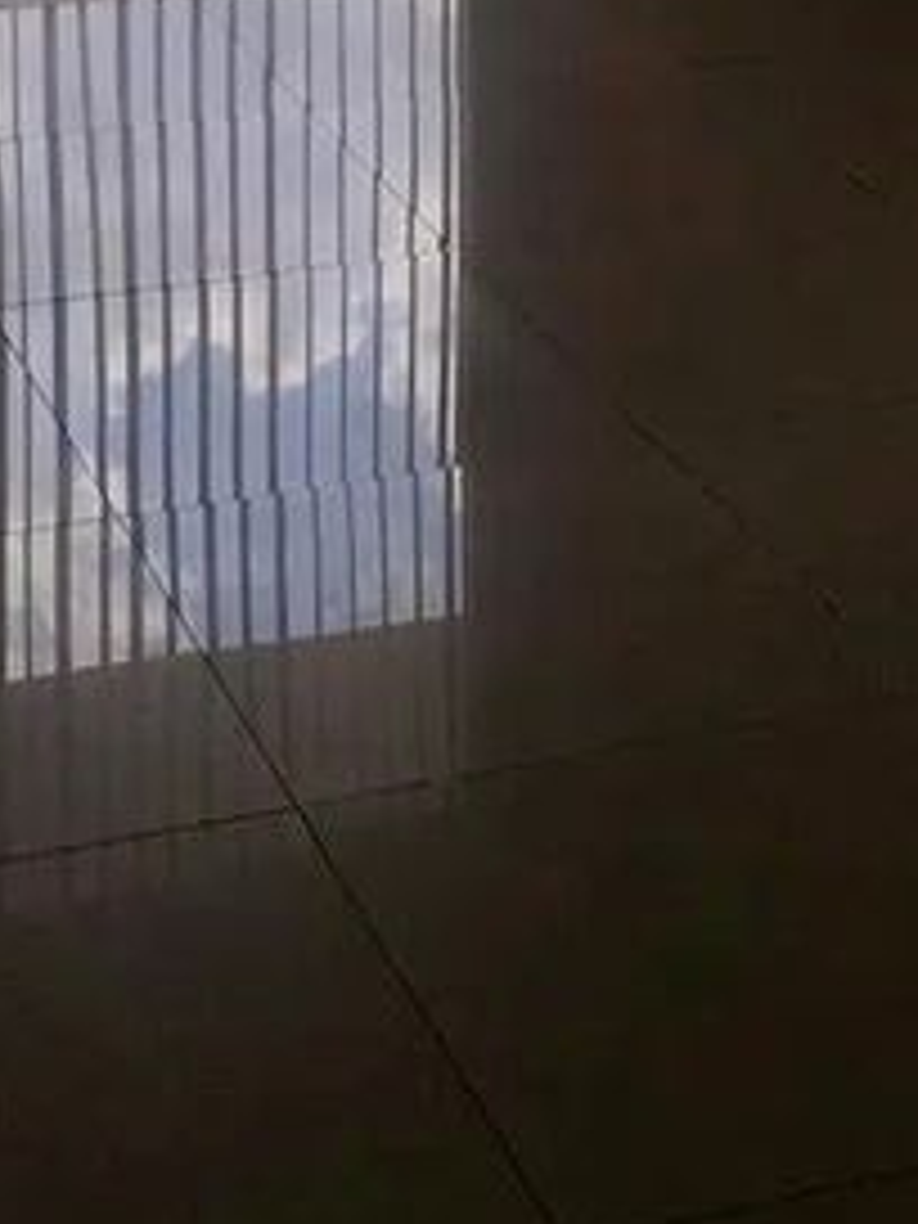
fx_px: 3218
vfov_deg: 19.9
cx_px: 342
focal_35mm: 91
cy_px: -335
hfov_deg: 16.2
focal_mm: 4.15
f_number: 2.2
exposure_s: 1/413
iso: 25
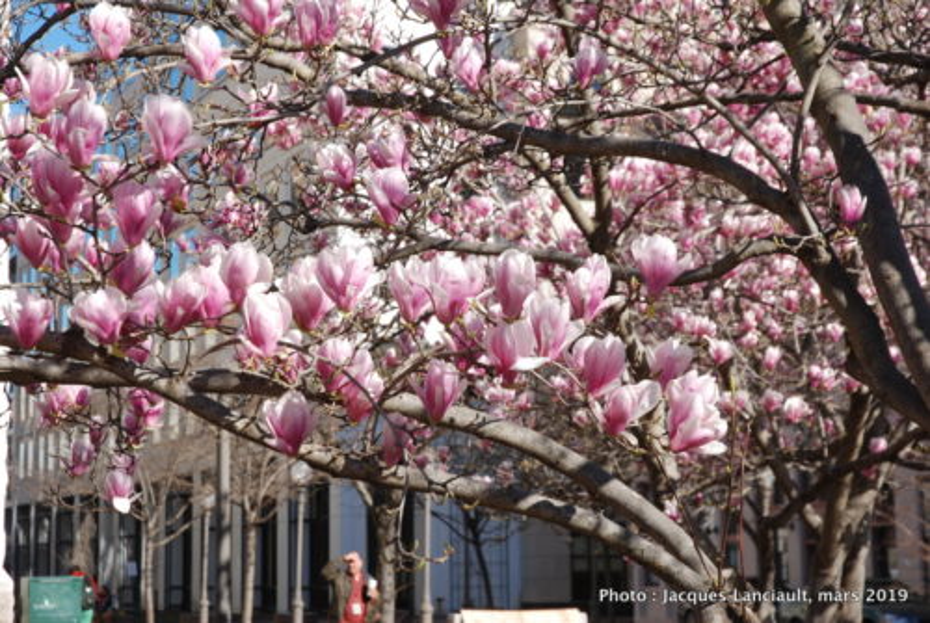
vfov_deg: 16.6
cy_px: 312
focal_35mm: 82
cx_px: 465
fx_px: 2134
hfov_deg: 24.6
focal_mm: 55
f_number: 7.1
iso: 100
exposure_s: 1/200
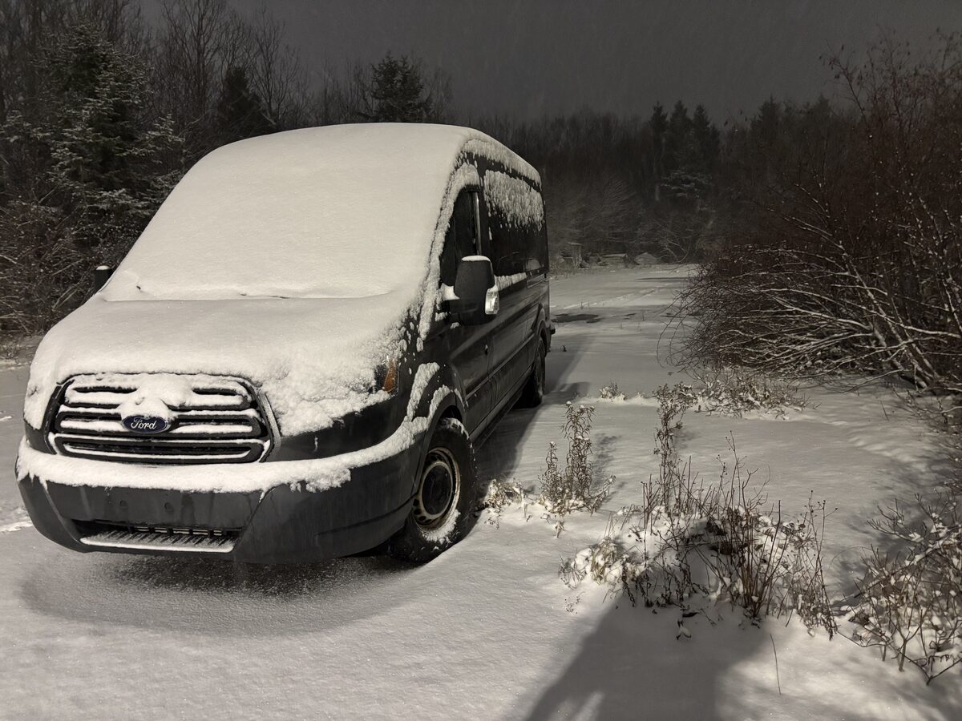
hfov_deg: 67.3
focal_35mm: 26
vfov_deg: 53.1
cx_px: 481
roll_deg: +1.8
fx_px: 723
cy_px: 360
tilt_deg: -9.8
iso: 640
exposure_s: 1/37
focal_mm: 5.96
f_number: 1.6
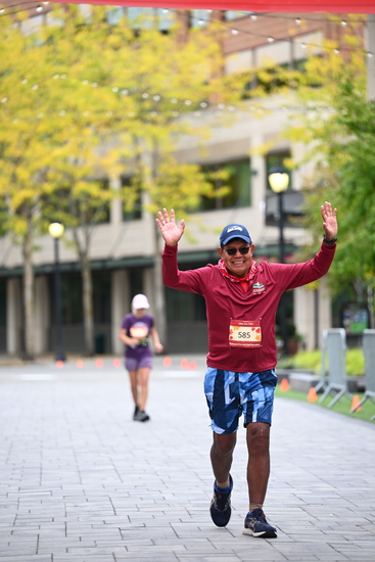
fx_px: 2498
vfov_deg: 12.8
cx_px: 188
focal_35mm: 160
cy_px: 281
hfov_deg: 8.6
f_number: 2.8
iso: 400
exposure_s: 1/1000
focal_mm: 160
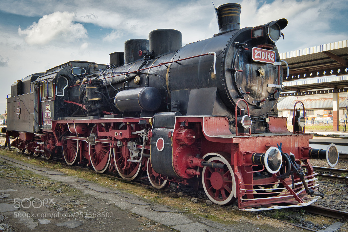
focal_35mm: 36
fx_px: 348
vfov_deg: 36.9
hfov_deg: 53.1
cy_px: 116
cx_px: 174
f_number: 11
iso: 200
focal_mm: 24
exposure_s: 1/125
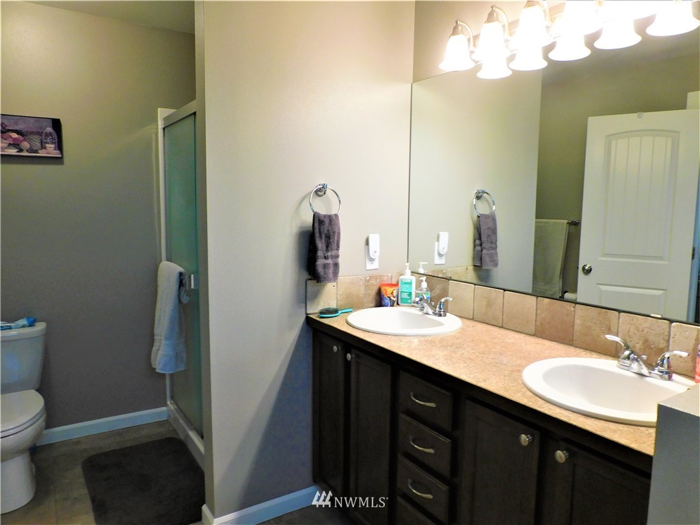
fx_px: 485
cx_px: 350
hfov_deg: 71.6
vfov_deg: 56.8
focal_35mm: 24
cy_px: 262
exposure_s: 1/30
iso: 140
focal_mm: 4.3
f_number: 3.3
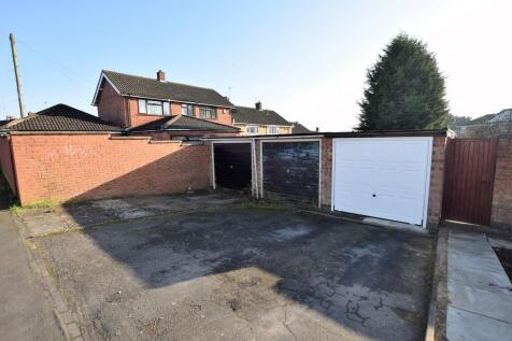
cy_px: 170
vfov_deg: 72.0
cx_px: 256
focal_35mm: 16
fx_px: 235
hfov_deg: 95.0
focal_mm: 11
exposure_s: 1/160
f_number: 6.3
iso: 100
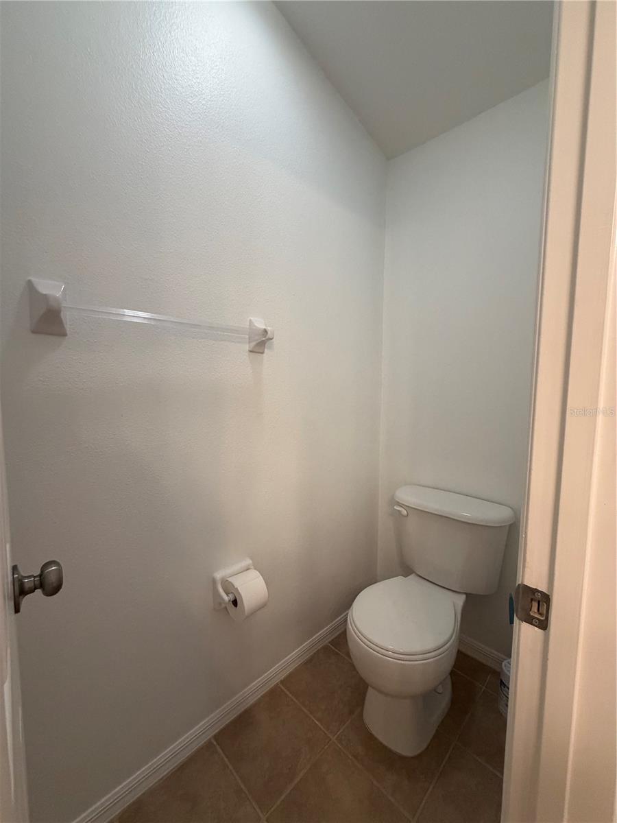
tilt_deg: -4.9
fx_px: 333
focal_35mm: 14
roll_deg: -0.5
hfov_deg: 85.7
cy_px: 412
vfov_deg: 102.1
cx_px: 308
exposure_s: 1/121
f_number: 2.2
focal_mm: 2.22
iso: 320
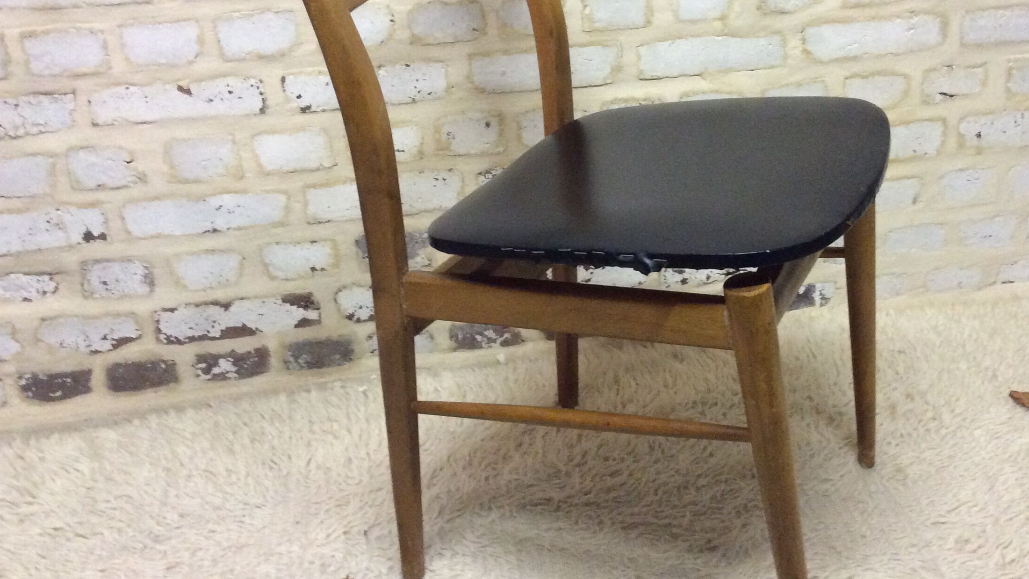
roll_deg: +3.3
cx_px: 600
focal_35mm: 41
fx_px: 1119
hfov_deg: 49.2
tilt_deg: -23.0
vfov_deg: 28.9
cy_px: 209
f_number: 2.4
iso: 250
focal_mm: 3.3
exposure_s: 1/17
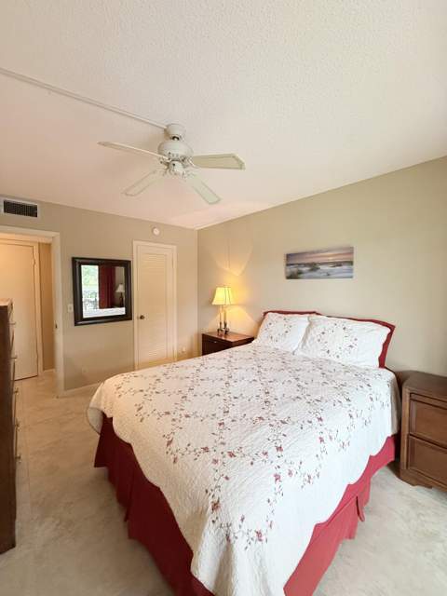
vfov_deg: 102.1
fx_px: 241
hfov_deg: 85.7
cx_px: 224
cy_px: 298
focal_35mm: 14
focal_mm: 2.22
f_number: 2.2
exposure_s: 1/120
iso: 500
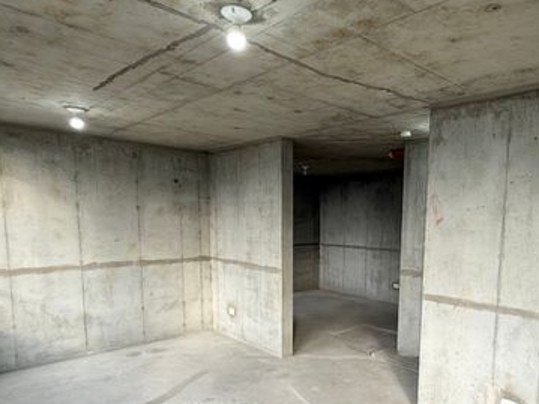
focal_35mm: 26
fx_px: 405
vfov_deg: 52.0
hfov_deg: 65.9
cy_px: 269
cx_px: 351
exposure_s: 1/99
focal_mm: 2.22
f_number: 2.2
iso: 50
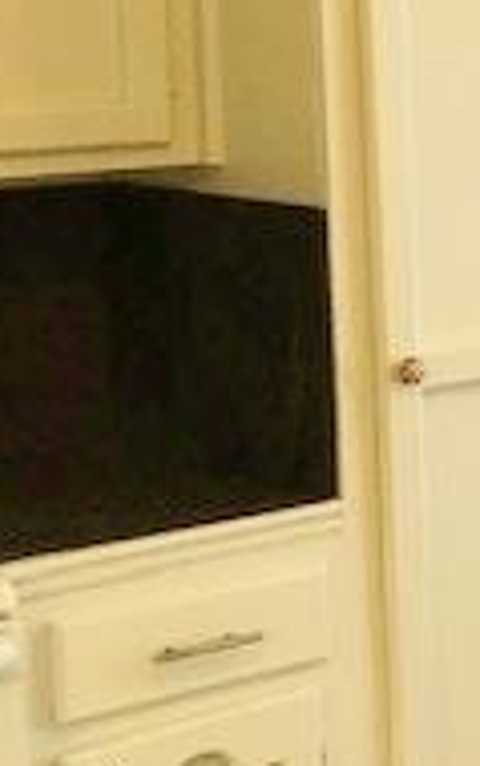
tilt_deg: -6.1
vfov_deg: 20.7
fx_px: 2090
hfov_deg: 10.6
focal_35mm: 100
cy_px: 238
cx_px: 1263
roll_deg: +1.4
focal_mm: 3.99
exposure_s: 1/40
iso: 25
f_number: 1.8
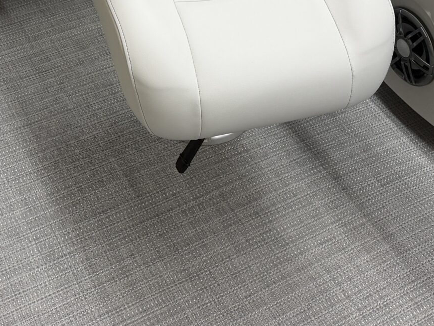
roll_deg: -1.4
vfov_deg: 19.2
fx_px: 890
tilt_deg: -32.3
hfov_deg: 27.3
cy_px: -97
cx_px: 174
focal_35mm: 71
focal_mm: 6.76
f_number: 1.78
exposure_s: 1/60
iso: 125
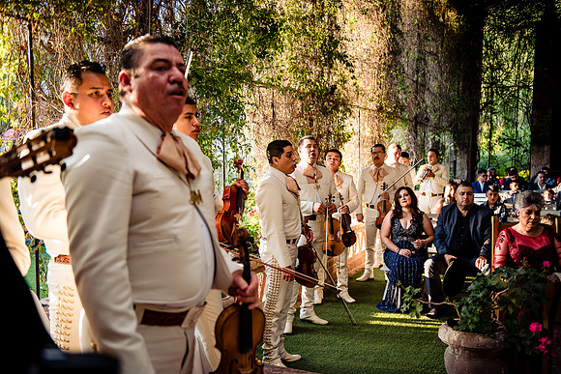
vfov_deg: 35.1
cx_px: 280
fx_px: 592
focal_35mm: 38
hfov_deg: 50.7
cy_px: 187
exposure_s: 1/250
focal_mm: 38
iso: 800
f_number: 2.8
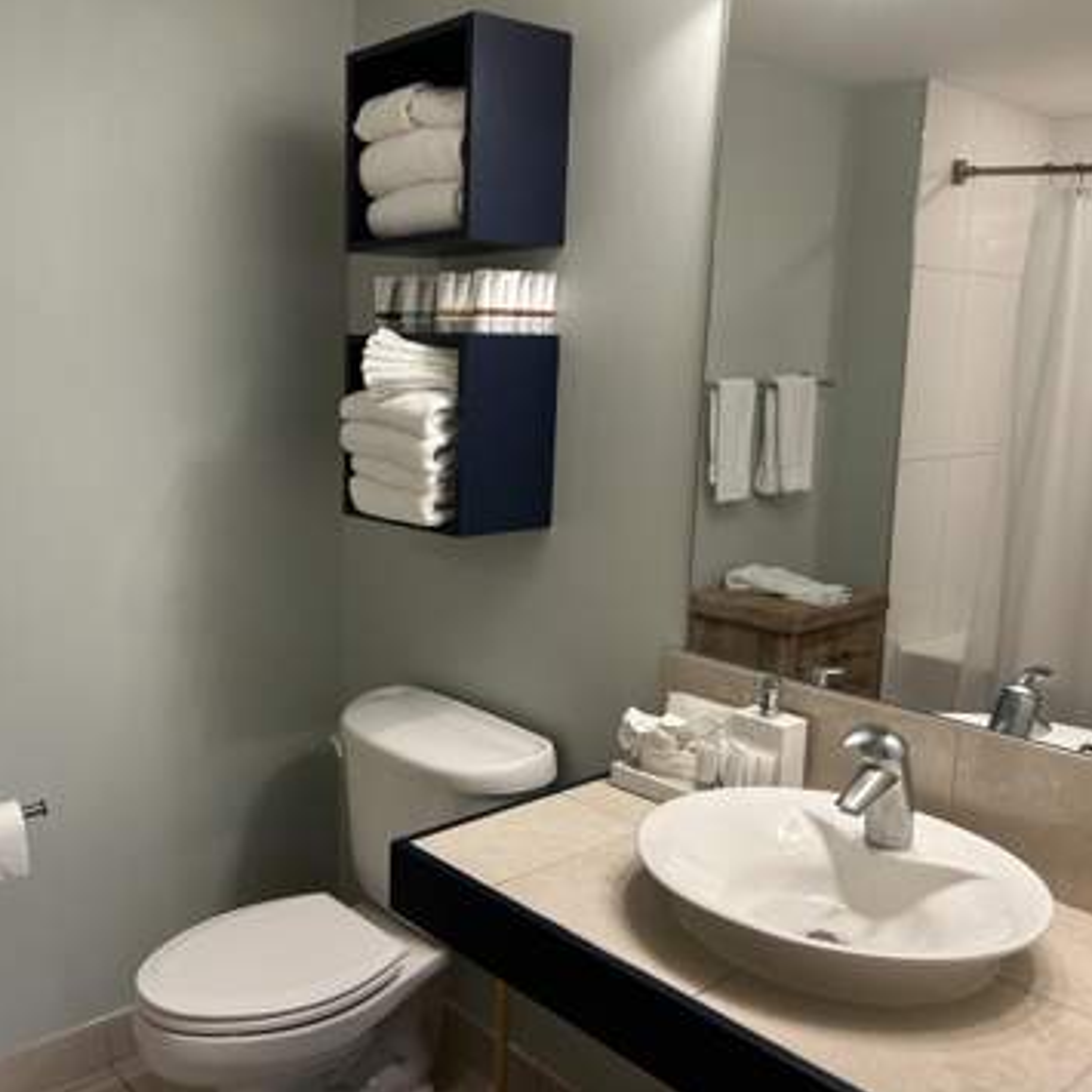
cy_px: 546
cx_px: 360
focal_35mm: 31
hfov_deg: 51.5
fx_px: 1106
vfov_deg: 52.5
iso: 125
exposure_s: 1/95
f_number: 1.5
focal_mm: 5.7
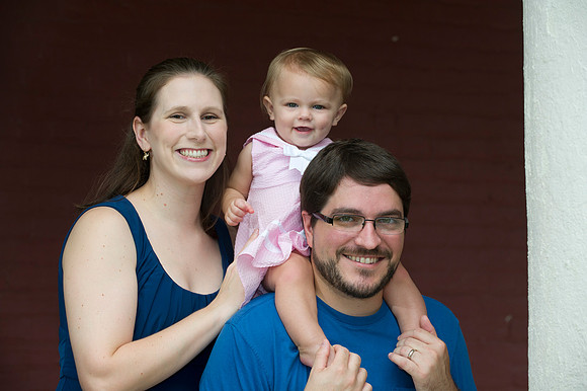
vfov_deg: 11.8
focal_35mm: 116
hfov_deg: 17.7
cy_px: 196
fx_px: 1890
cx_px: 294
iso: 400
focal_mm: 116
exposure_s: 1/250
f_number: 5
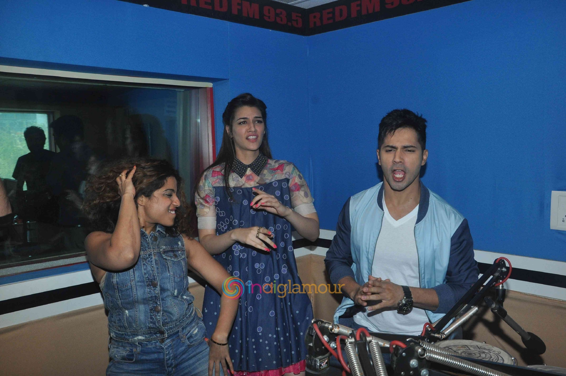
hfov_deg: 57.3
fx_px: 518
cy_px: 188
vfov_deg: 39.9
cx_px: 283
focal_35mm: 33
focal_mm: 22
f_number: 10
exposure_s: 1/200
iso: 800
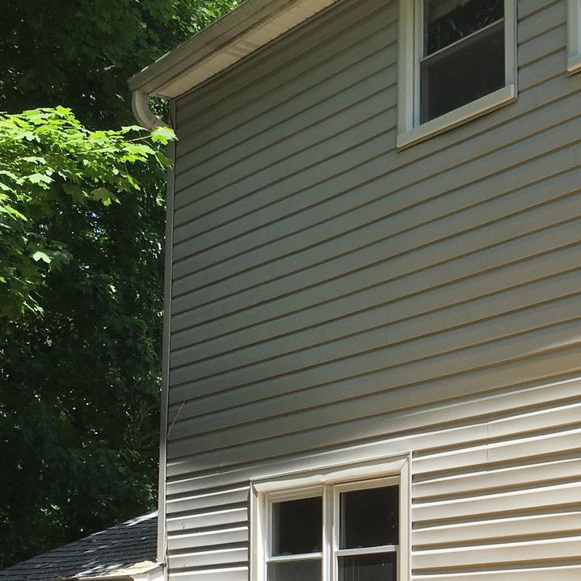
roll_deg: -0.2
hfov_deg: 23.2
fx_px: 1386
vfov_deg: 23.4
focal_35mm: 73
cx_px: 491
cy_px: 444
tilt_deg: +8.0
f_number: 2.2
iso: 25
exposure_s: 1/1040
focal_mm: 4.15
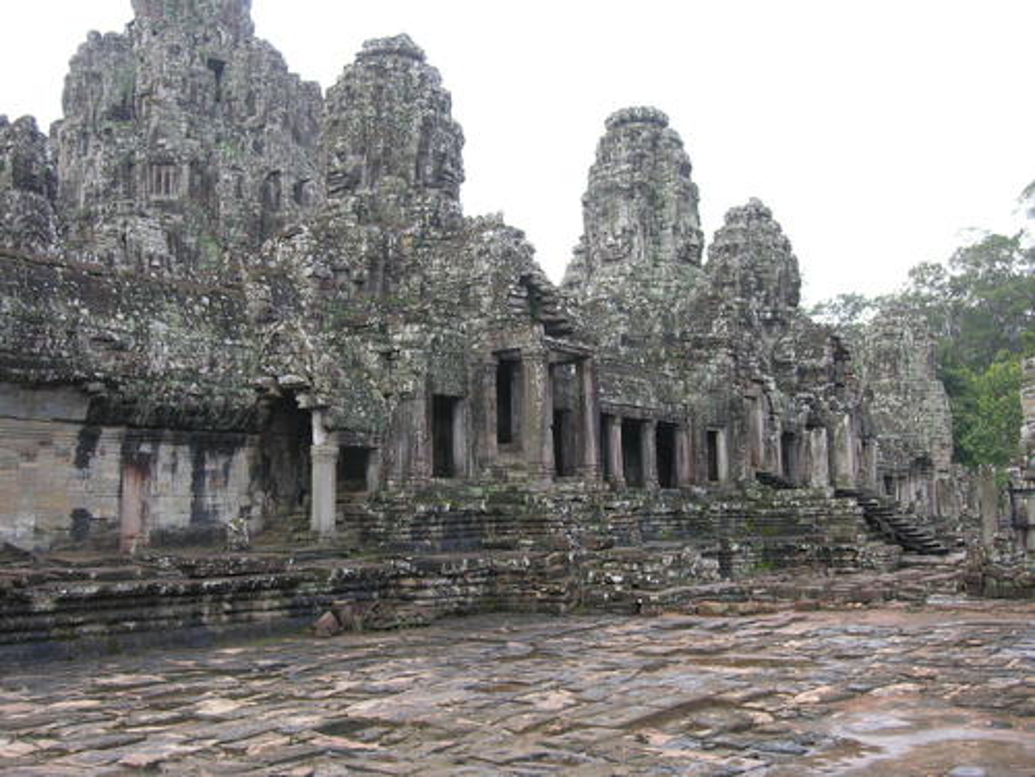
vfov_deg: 38.7
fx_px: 1106
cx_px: 518
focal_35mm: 37
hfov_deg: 50.1
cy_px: 388
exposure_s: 1/74.8
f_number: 3.4
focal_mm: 9.3
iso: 50
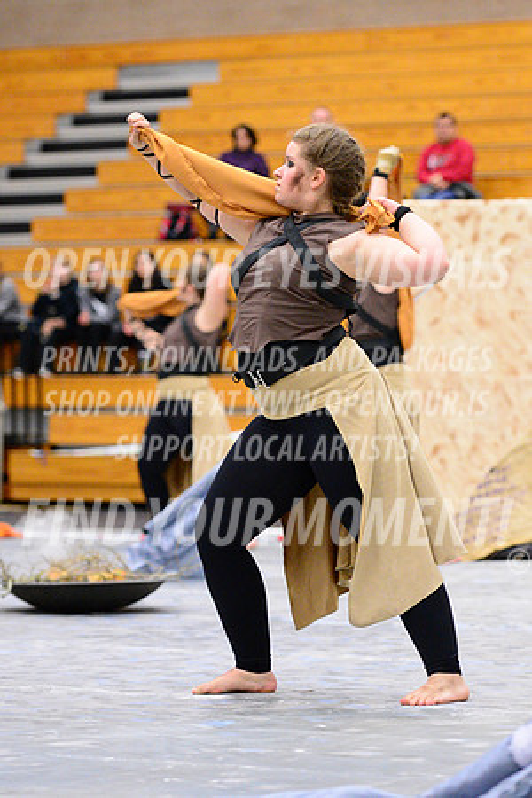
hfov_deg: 13.0
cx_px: 266
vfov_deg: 19.5
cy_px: 399
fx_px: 2327
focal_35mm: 105
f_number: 2.8
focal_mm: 105
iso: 8000
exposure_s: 1/320
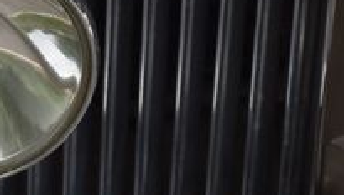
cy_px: 148
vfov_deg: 4.1
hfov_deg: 7.3
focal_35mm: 294
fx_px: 2686
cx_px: -44
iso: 125
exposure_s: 1/250
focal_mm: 60
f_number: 5
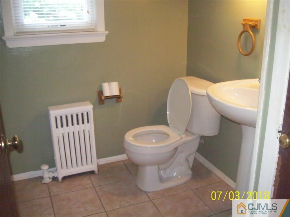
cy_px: 108
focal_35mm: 36
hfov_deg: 51.4
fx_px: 302
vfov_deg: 39.7
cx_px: 145
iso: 160
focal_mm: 6
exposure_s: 1/64
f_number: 2.7
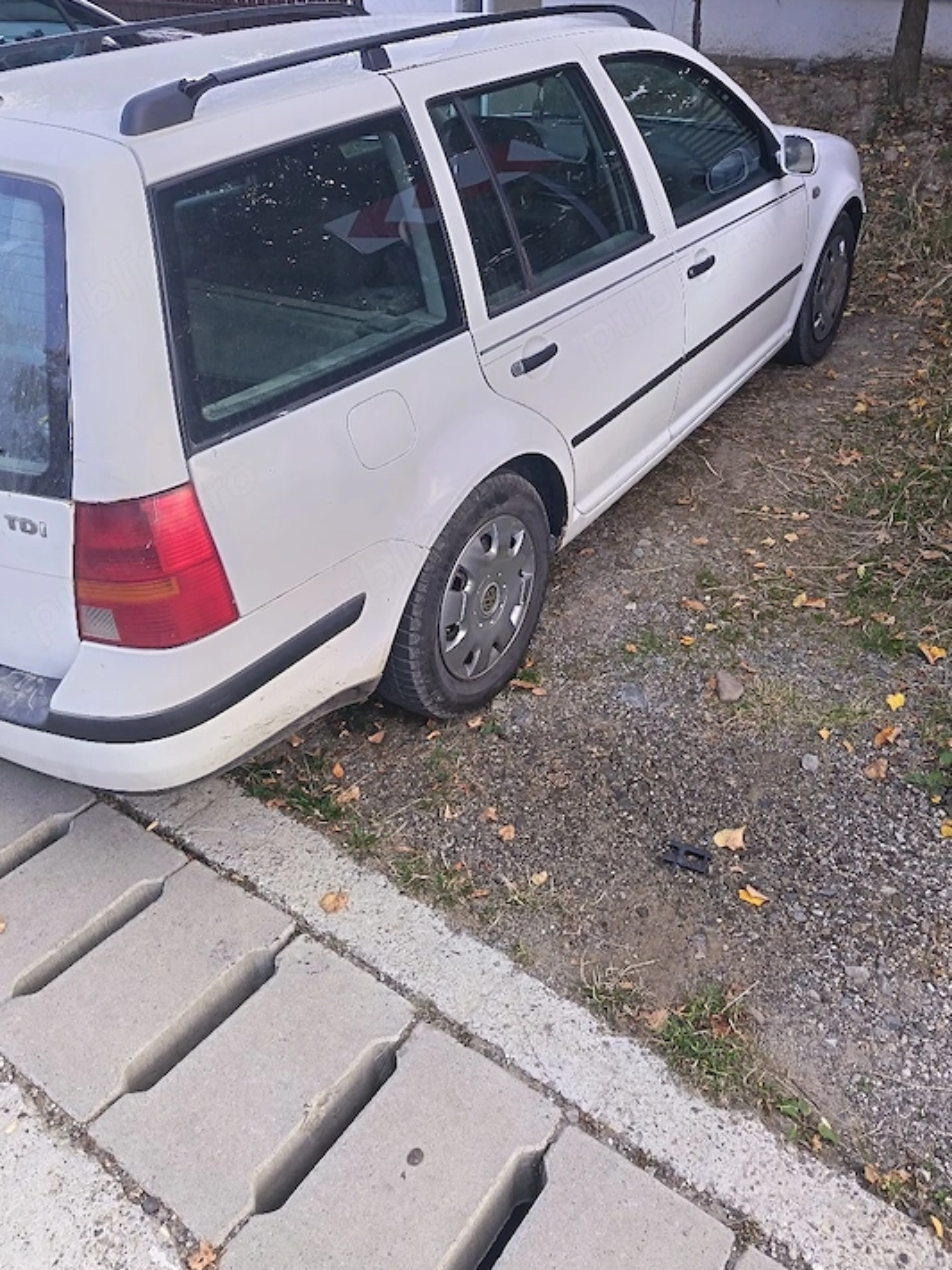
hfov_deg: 51.3
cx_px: 489
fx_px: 990
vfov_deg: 65.3
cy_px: 591
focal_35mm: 27
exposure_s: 1/100
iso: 500
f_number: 1.75
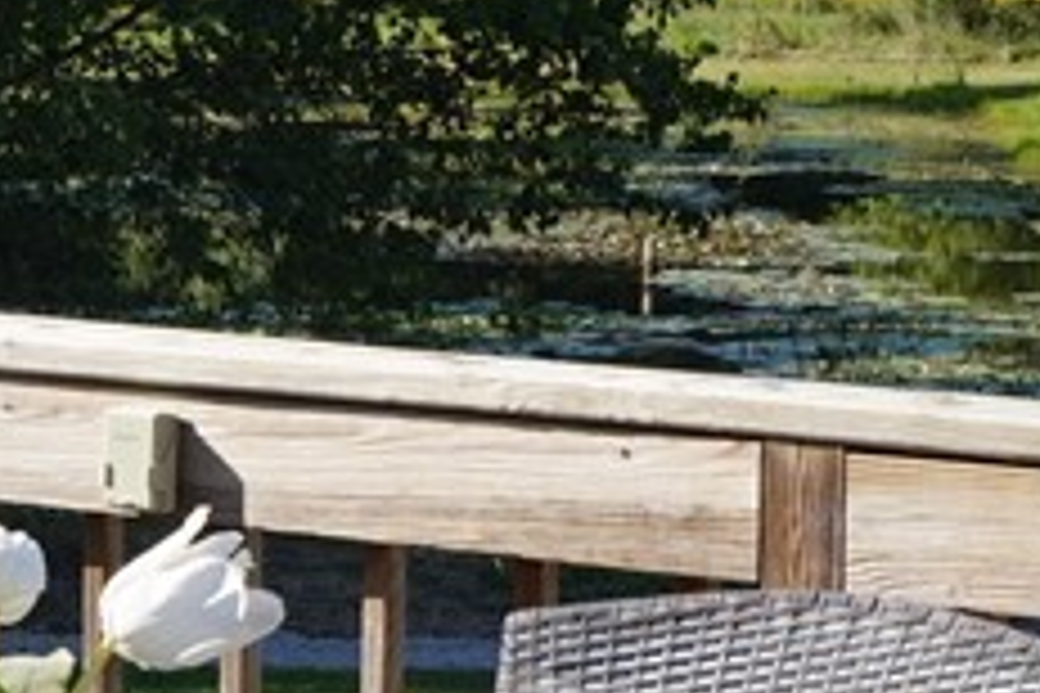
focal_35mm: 162
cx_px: -304
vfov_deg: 8.4
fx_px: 4690
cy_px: 695
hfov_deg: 12.3
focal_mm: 23
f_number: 11
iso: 100
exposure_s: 1/80
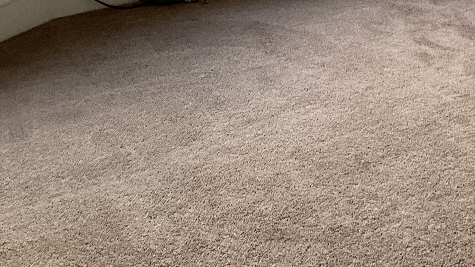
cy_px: -106
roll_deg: -0.8
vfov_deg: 14.6
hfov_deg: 26.9
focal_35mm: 78
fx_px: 983
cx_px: 335
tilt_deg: -12.4
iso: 50
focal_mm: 3
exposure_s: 1/60
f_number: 1.8
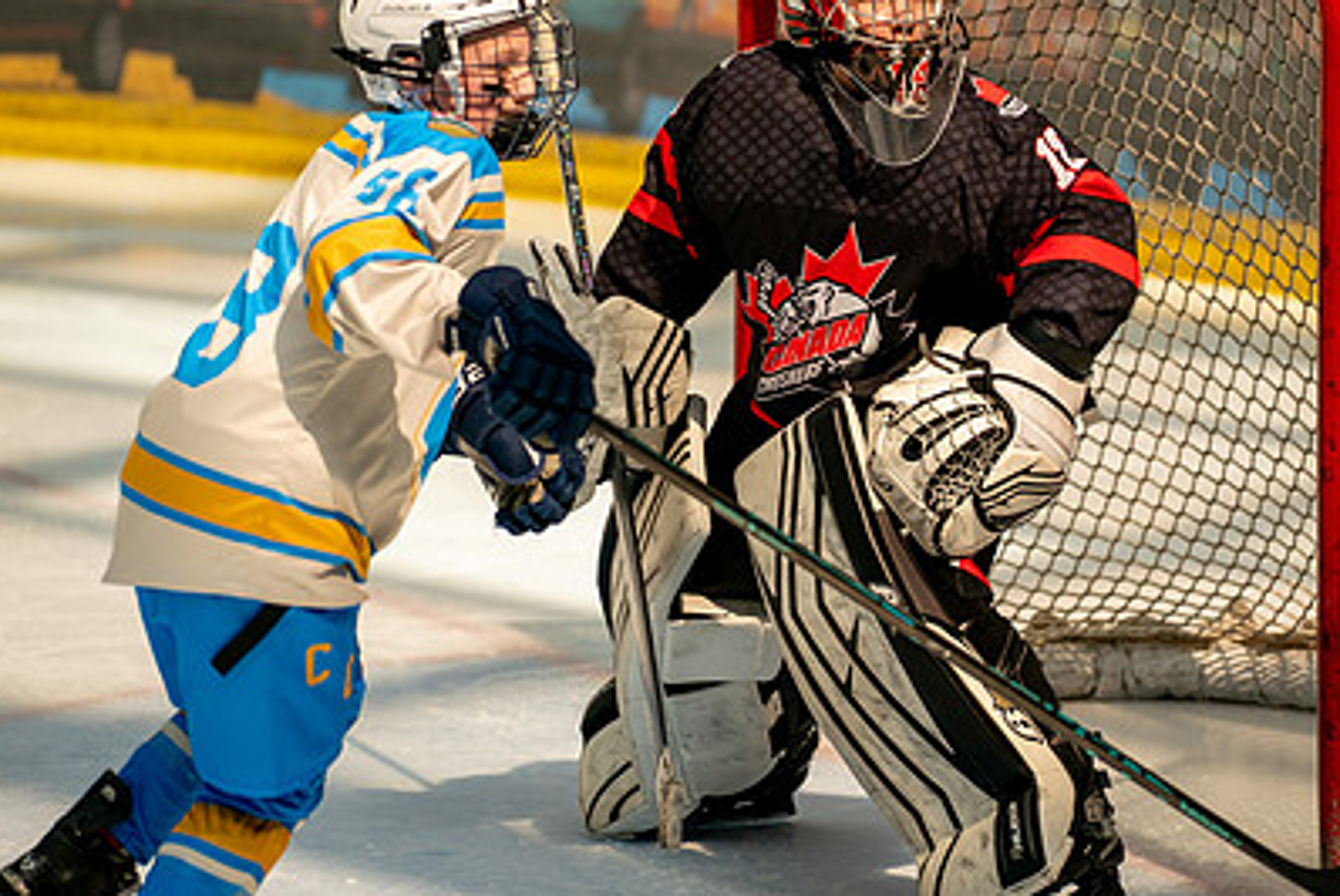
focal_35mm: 287
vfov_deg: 4.8
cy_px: 235
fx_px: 10690
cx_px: 833
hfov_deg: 7.2
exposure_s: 1/1600
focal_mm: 150
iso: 320
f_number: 2.8
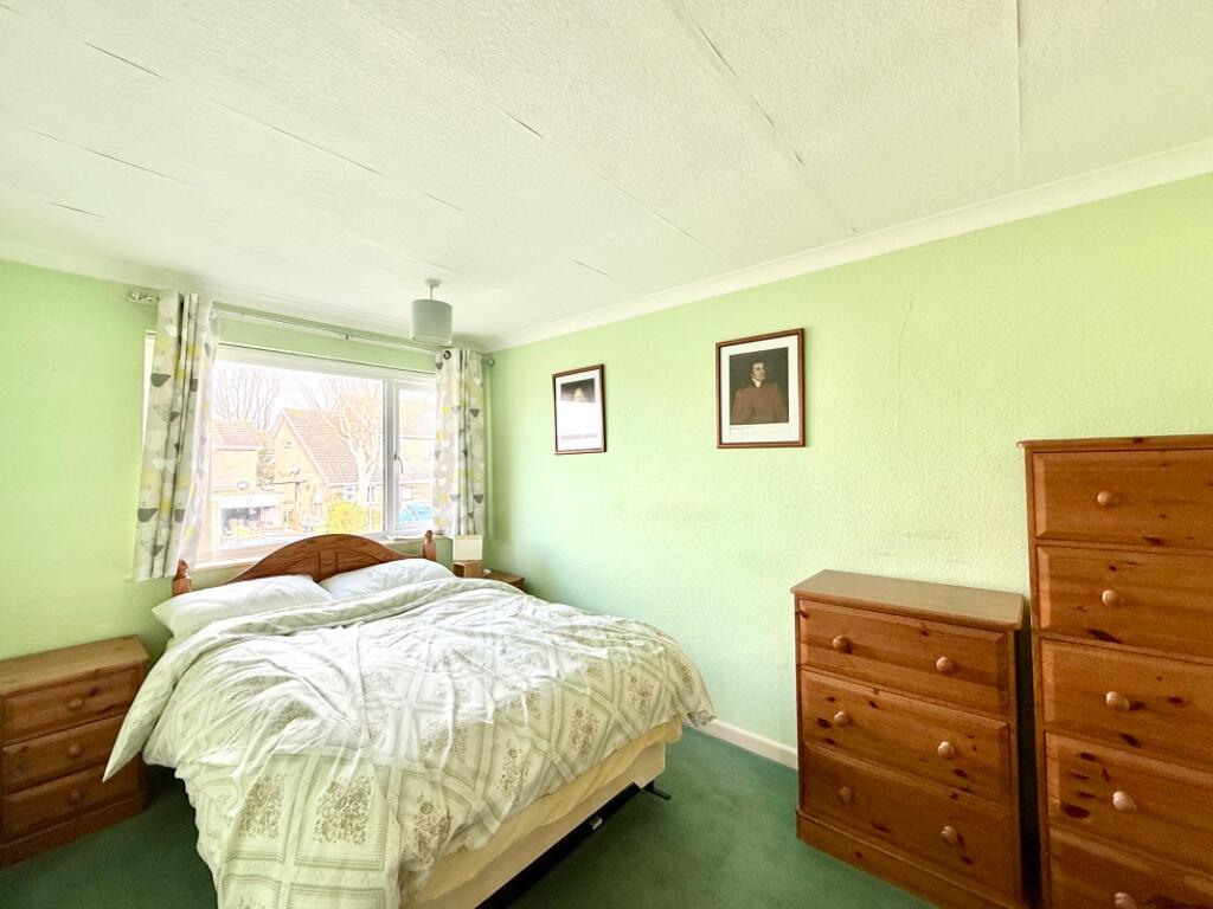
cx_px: 606
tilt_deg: +1.9
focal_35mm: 14
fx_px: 491
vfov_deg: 85.7
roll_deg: -0.9
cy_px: 454
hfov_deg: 102.1
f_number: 2.2
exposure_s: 1/118
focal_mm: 2.22
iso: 64
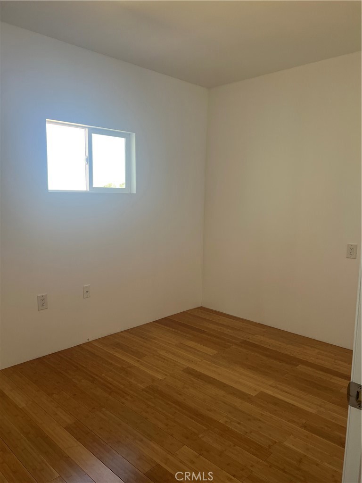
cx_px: 181
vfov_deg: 67.3
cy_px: 242
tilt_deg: -6.7
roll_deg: -2.5
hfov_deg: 53.1
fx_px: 363
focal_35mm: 26
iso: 64
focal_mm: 5.7
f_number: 1.5
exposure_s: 1/121
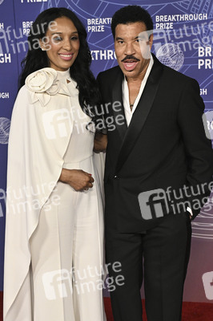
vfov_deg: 44.5
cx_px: 106
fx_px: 391
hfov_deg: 30.5
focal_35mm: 44
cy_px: 160
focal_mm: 44
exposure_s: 1/320
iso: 2000
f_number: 4
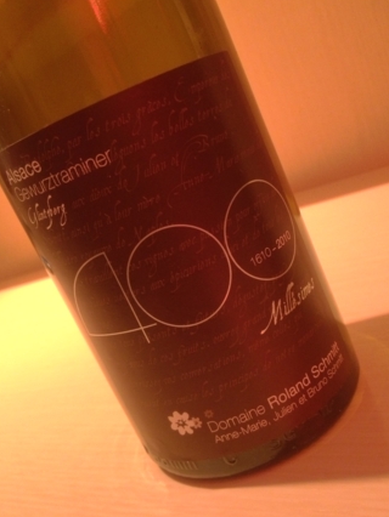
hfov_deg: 38.7
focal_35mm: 37
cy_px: 260
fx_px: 554
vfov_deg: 50.1
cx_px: 199
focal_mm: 4.28
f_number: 2.4
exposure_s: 1/15
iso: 640
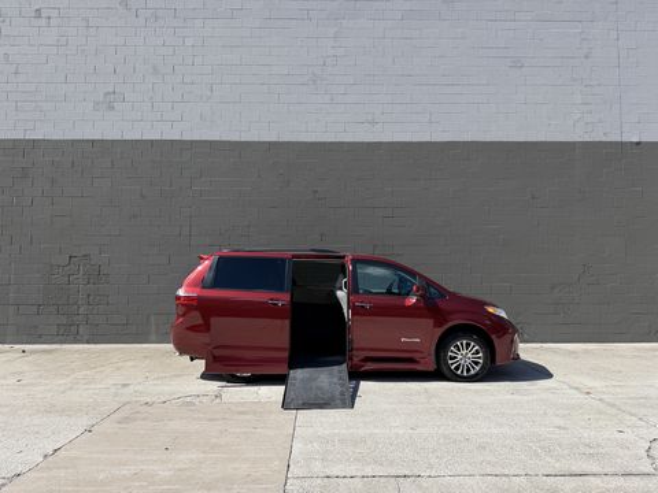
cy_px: 246
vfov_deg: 56.8
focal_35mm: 24
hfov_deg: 71.6
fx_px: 456
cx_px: 329
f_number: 1.78
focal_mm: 6.76
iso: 80
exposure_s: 1/3953
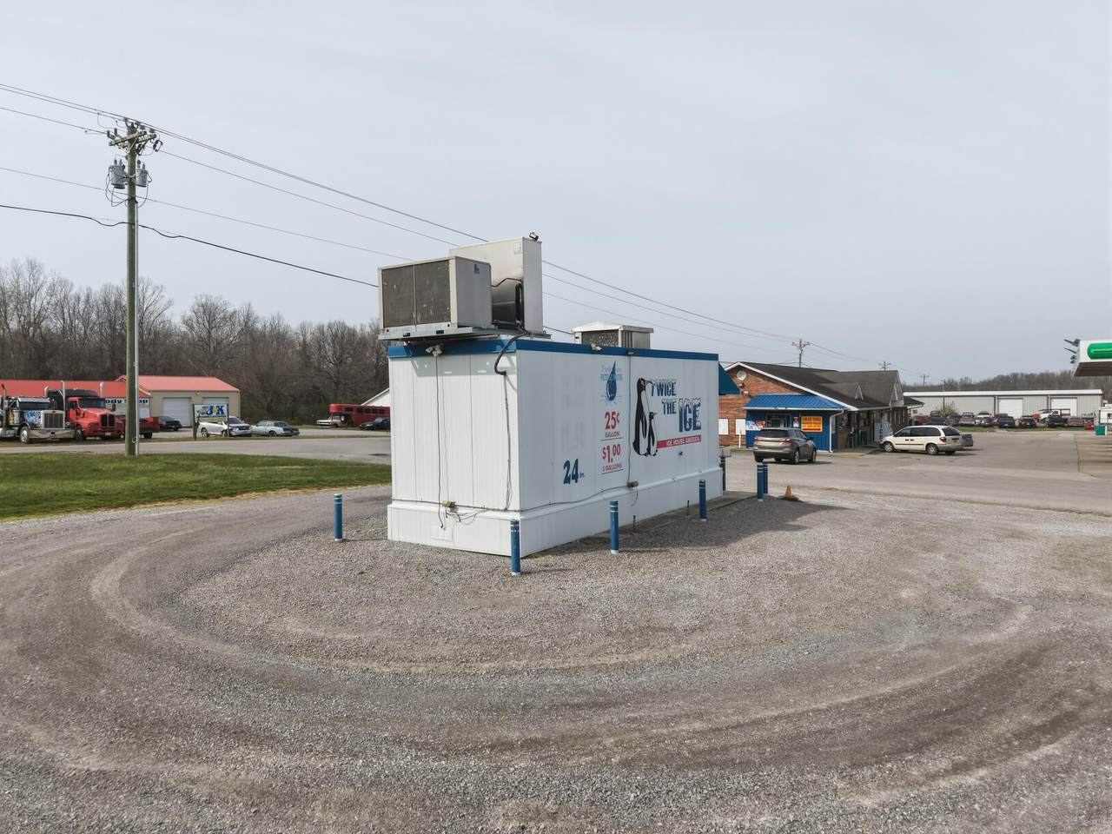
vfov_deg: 56.8
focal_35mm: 24
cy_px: 417
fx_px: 771
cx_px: 556
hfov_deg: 71.6
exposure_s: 1/160
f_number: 1.8
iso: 100
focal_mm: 8.7
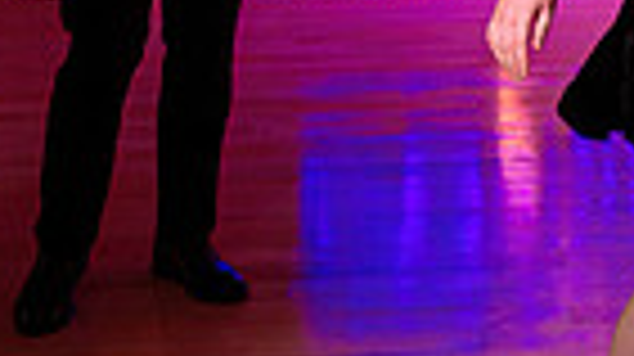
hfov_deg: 18.5
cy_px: -138
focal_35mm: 112
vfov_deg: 10.5
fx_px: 1881
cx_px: 678
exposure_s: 1/160
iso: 640
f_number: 2.8
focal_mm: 24
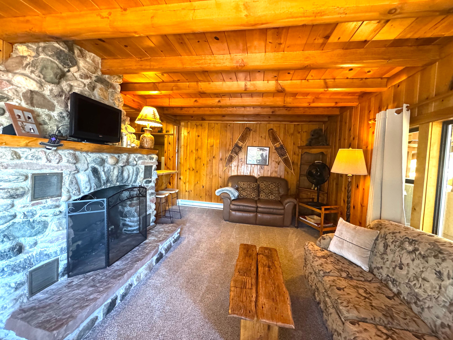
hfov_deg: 102.1
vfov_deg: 85.7
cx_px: 226
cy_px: 170
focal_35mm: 14
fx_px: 183
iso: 1000
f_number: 2.2
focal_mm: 2.22
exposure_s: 1/60
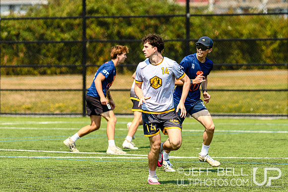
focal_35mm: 375
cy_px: 78
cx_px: 178
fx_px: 3003
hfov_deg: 5.5
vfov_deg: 3.7
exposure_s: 1/1000
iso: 100
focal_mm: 200
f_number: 3.2
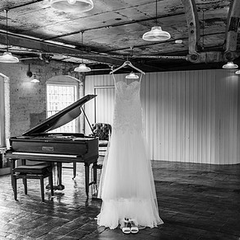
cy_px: 122
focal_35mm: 46
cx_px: 122
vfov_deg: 36.8
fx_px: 361
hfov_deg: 36.8
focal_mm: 35
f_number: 2.5
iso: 450
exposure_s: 1/200
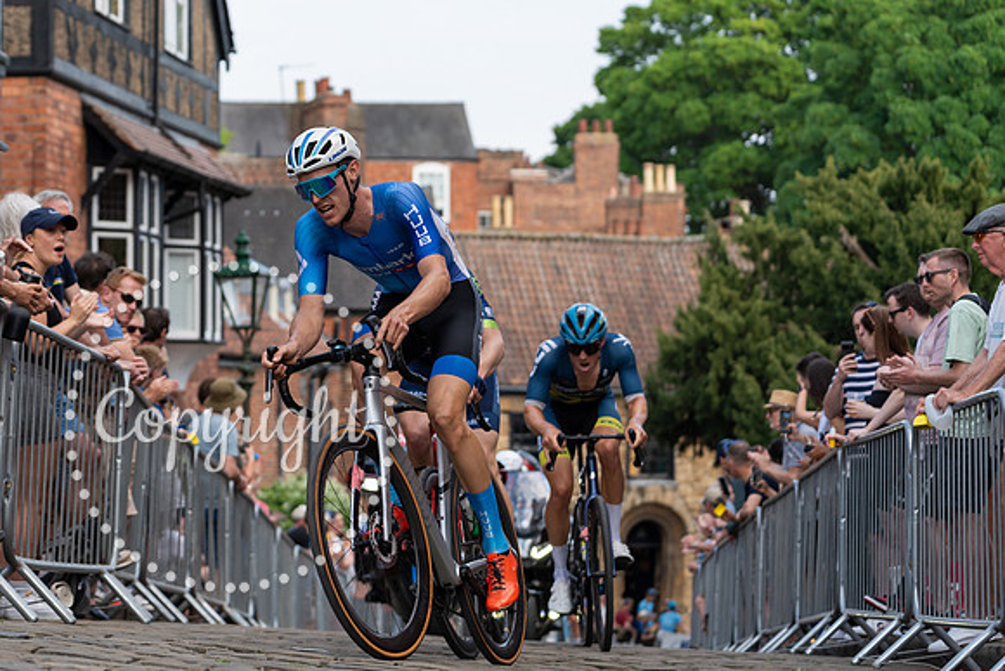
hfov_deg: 20.8
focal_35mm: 98
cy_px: 203
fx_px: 2728
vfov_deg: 14.0
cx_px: 304
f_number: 3.2
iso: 100
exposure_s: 1/640
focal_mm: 70
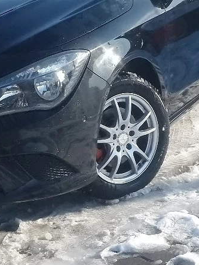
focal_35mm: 69
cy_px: 135
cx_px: 52
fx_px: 529
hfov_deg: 21.1
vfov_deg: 28.2
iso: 640
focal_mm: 6.4
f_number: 1.8
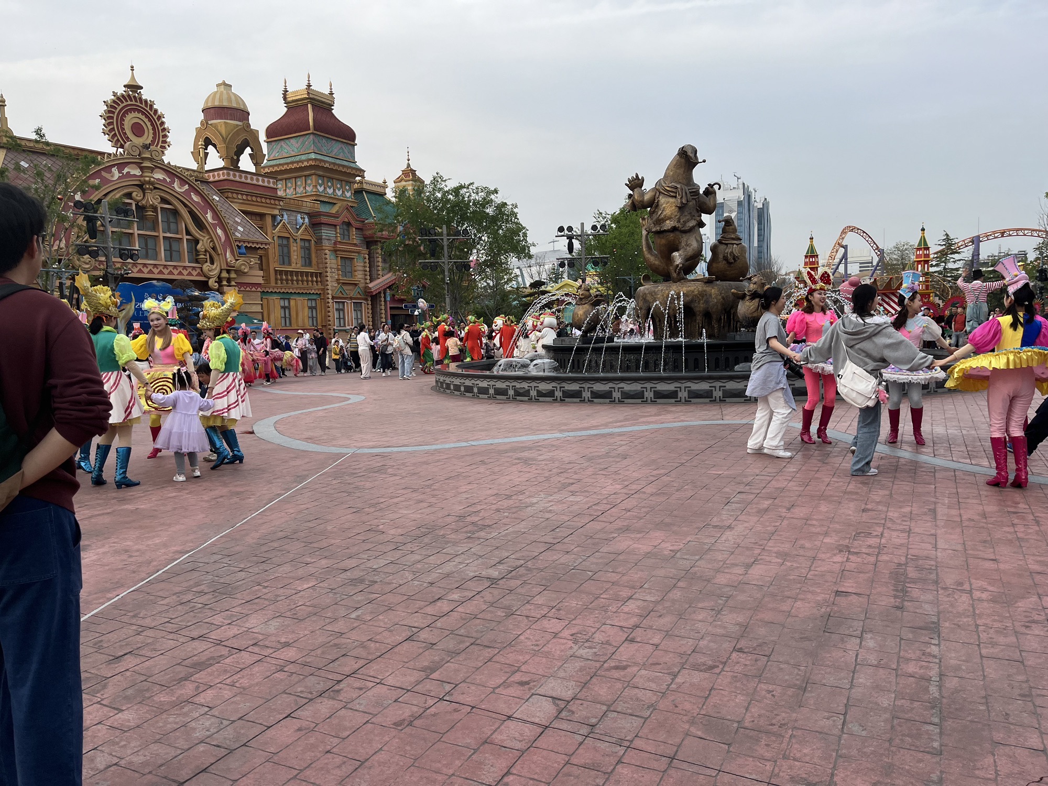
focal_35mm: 26
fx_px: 787
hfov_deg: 67.3
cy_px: 393
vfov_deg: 53.1
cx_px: 524
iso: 50
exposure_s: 1/1252
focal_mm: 5.1
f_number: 1.6
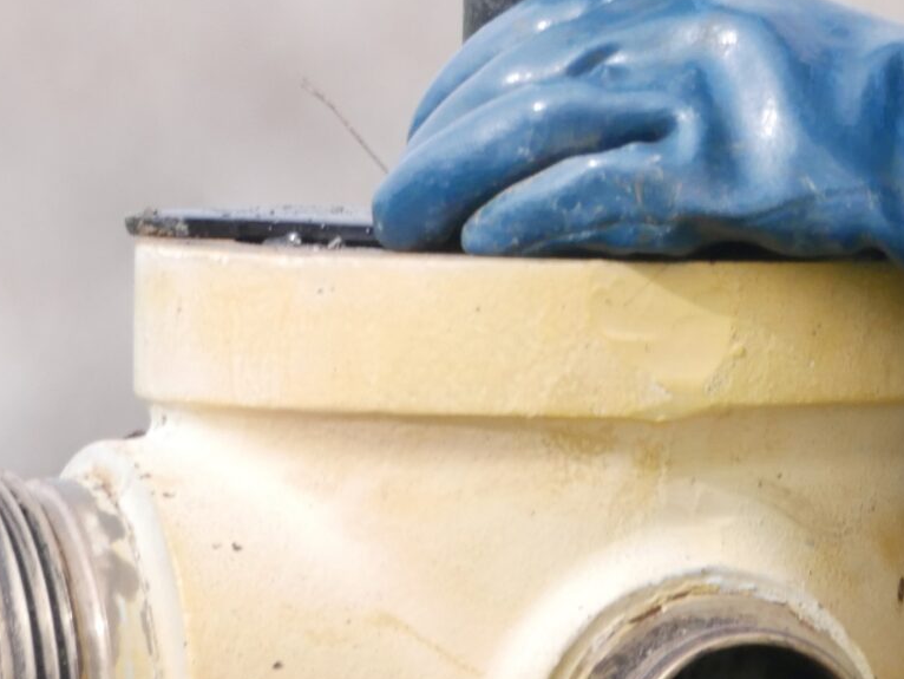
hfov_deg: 1.0
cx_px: 795
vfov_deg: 0.7
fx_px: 52351
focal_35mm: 2004
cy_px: -118
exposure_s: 1/640
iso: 640
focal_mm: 300
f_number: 8
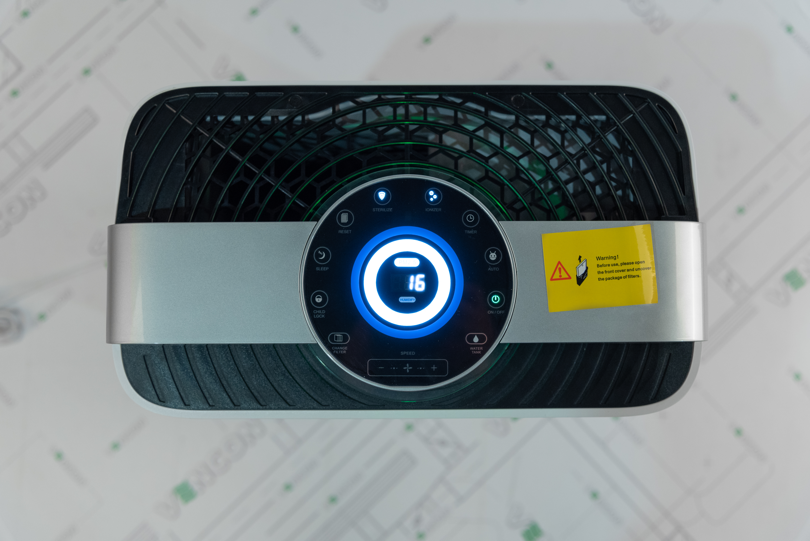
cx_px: 405
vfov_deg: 30.5
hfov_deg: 44.5
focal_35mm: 44
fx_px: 990
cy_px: 270
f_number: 4
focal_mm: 44
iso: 900
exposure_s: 1/50
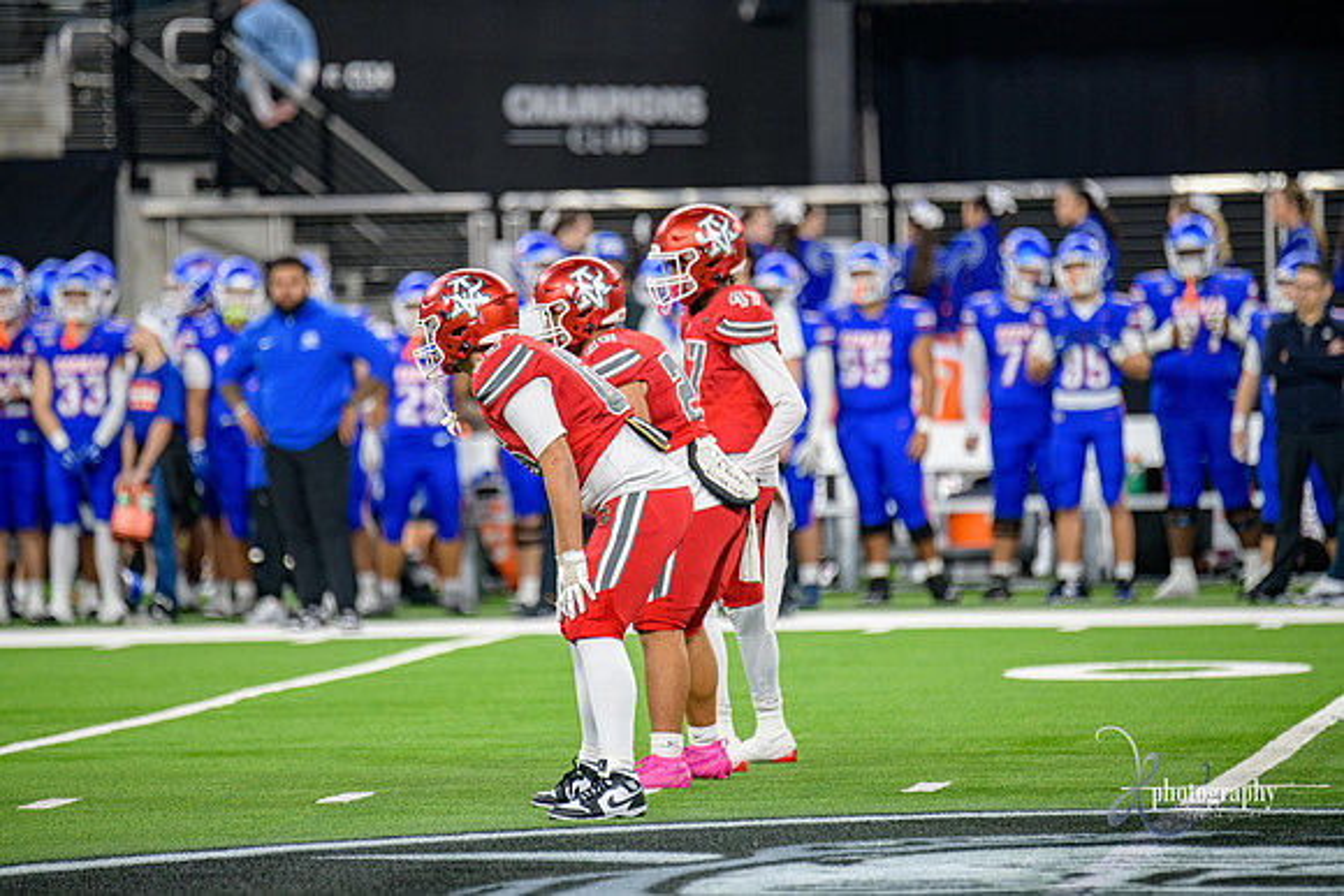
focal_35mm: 300
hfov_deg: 6.9
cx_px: 672
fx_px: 11202
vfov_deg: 4.6
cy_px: 448
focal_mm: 300
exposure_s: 1/400
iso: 1000
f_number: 2.8
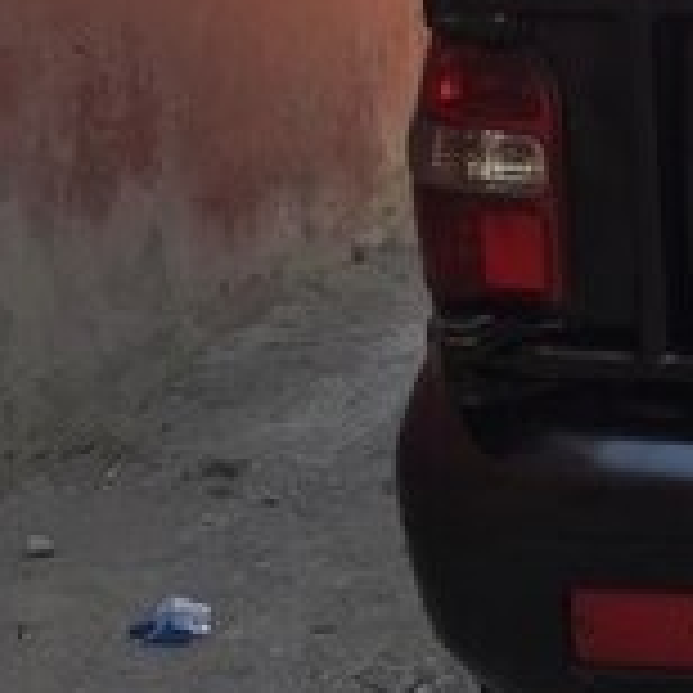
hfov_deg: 13.9
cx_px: 1287
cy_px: 164
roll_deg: +0.4
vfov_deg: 15.8
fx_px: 2491
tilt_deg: -10.7
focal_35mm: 110
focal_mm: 4.15
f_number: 2.2
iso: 32
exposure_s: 1/501
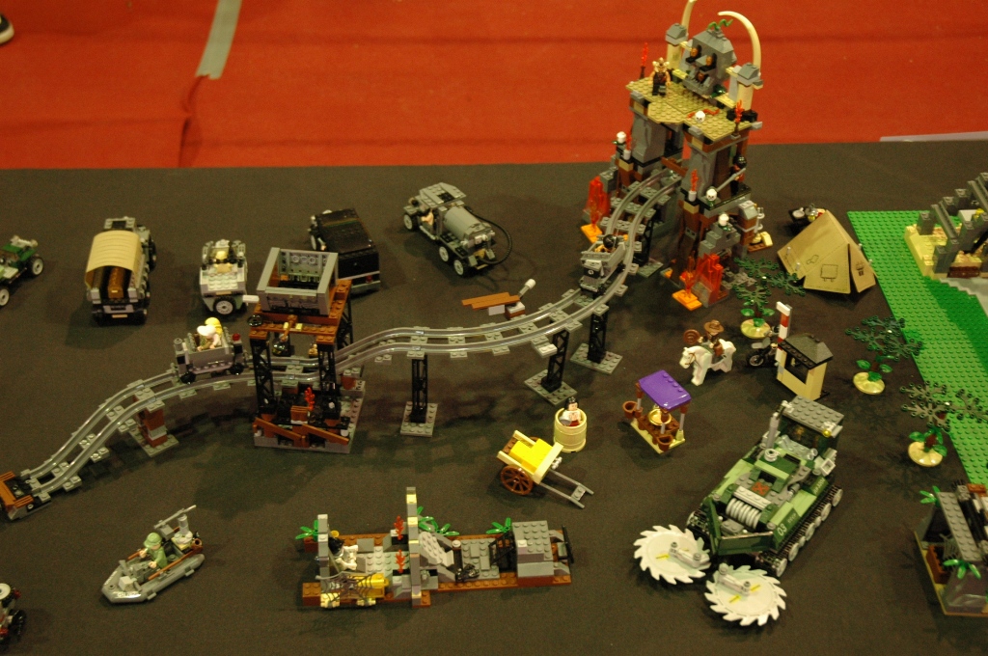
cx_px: 494
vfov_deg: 25.7
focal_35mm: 52
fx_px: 1439
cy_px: 328
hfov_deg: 37.9
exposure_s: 1/13
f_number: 5
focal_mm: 35
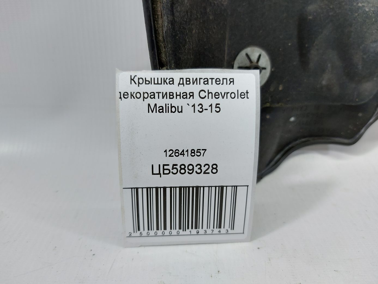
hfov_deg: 71.6
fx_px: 262
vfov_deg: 56.8
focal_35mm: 24
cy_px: 142
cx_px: 189
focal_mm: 5.23
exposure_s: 1/50
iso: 100
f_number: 1.8
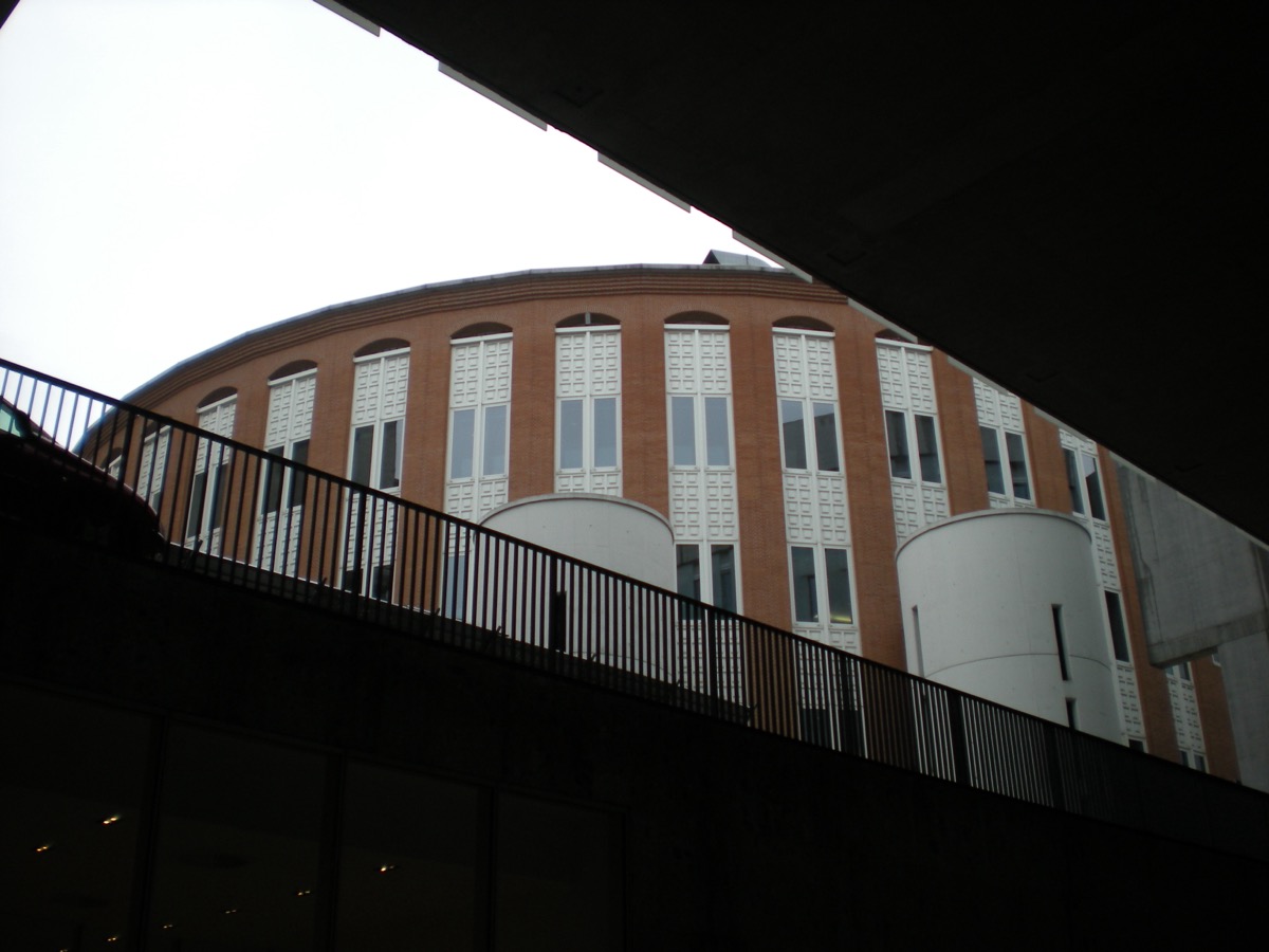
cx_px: 634
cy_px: 476
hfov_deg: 49.0
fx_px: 1393
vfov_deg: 37.7
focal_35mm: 38
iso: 64
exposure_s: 1/149
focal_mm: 6.3
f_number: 3.1
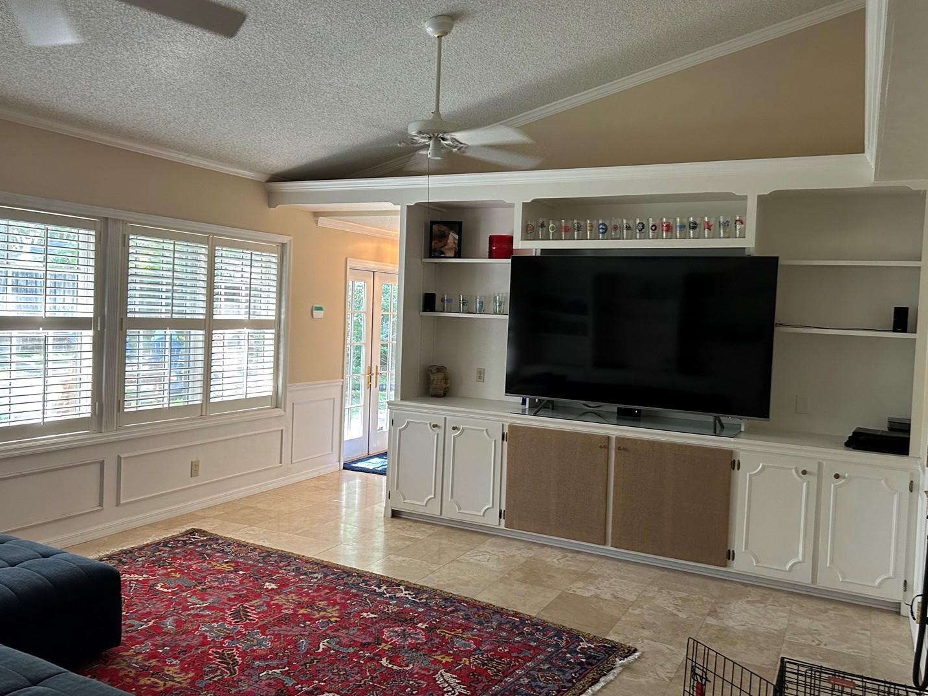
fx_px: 778
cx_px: 477
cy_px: 342
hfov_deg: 61.6
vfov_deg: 48.2
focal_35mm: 29
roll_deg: -2.9
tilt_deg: -2.4
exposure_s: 1/60
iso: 160
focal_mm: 5.7
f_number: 1.5
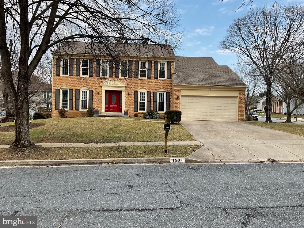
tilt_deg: -1.3
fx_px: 255
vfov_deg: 48.2
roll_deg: -1.3
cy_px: 114
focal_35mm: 29
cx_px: 152
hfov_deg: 61.7
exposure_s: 1/551
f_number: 1.8
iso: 16
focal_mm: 3
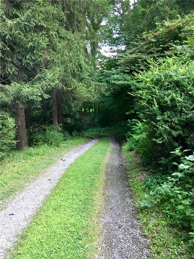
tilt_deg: -5.9
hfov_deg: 48.2
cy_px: 130
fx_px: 217
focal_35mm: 29
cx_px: 97
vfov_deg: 61.7
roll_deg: +1.4
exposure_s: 1/30
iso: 160
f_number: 2.2
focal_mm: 4.15
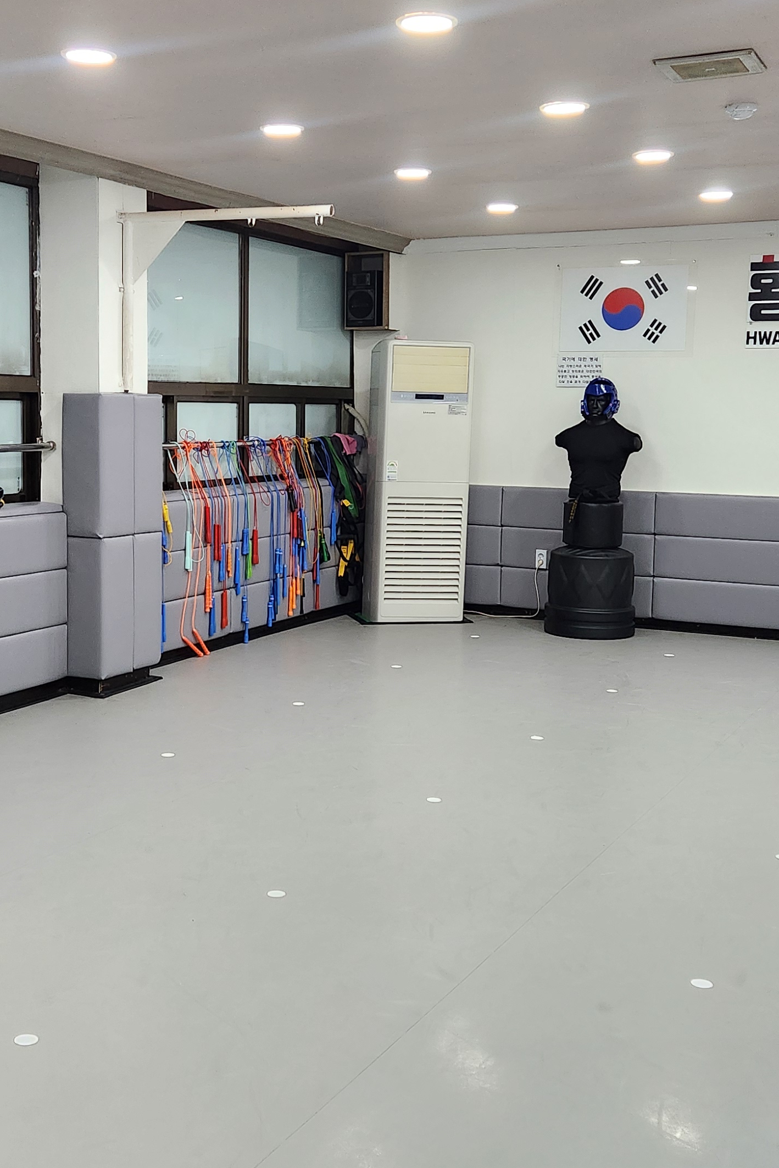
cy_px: 575
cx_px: 315
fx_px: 1460
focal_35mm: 45
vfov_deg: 43.6
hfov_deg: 29.8
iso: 250
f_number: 1.8
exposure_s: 1/120
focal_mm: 5.4
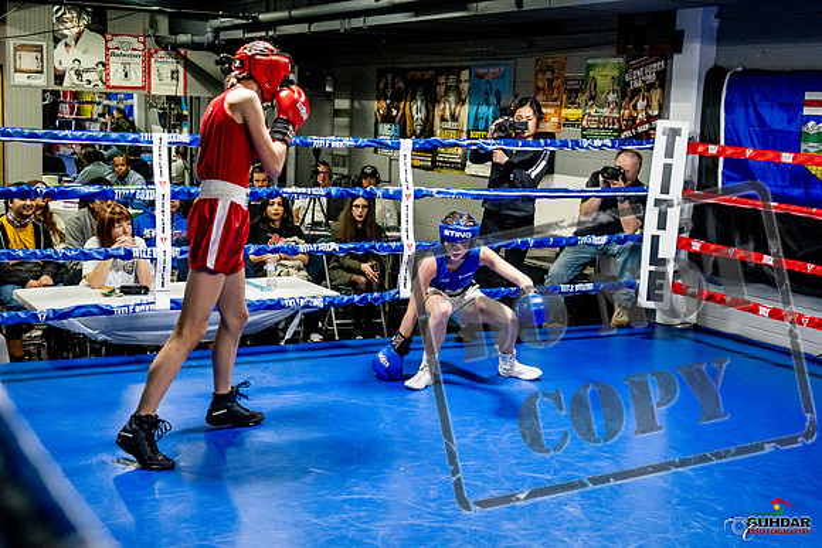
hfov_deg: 38.2
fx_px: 1188
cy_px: 274
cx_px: 411
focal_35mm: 52
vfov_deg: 26.0
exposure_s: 1/800
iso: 5000
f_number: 2.8
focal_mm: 35
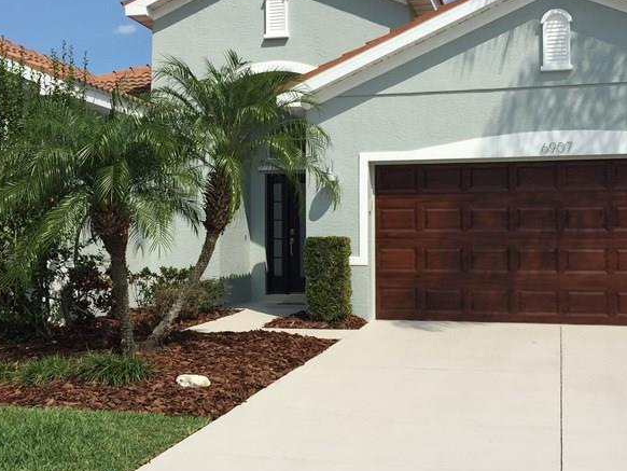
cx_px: 302
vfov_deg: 28.6
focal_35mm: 51
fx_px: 924
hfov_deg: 37.5
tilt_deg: +3.2
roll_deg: -1.0
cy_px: 227
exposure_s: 1/3049
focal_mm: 4.15
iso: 32
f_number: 2.2
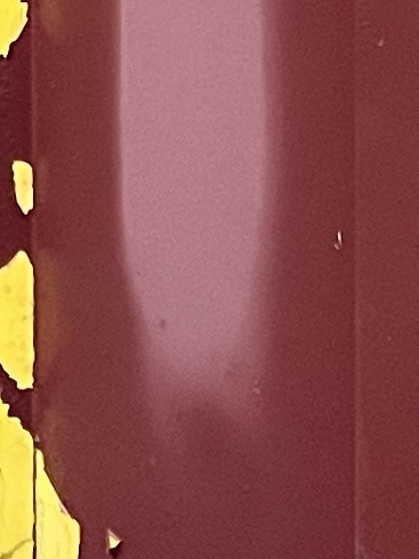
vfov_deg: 8.3
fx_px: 3457
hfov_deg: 6.9
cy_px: -912
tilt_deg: -2.5
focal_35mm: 214
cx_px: 10
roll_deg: -1.4
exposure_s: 1/60
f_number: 1.5
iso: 400
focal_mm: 5.7
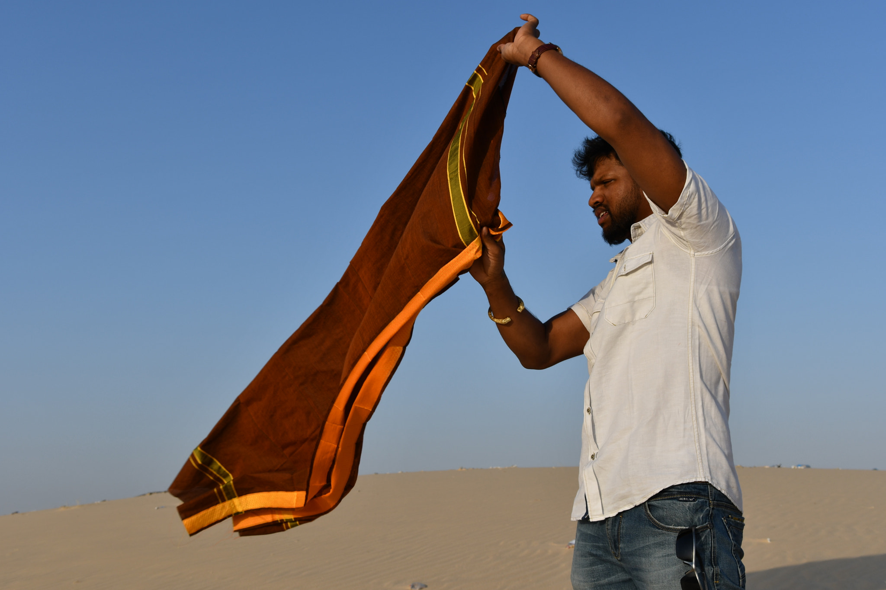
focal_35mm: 42
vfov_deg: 31.9
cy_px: 295
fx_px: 1034
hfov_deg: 46.4
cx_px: 443
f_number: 8
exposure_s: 1/400
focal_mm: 28
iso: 100
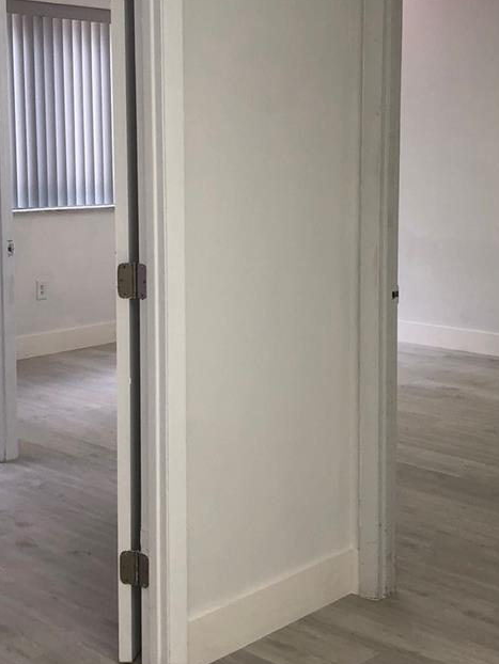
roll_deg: +0.5
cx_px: 239
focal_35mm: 54
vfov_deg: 35.4
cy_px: 274
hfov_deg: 27.0
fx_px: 1037
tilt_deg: -6.1
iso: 40
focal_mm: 4
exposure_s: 1/120
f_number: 1.8
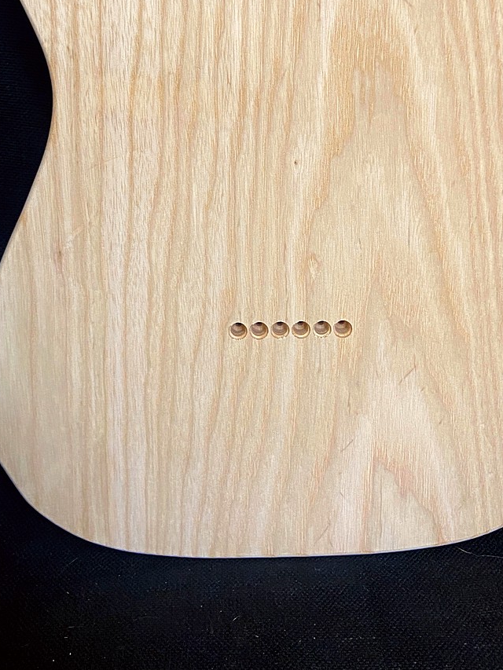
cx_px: 291
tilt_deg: -11.5
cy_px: 148
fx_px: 833
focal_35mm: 43
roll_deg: +1.8
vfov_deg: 42.2
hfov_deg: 33.5
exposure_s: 1/60
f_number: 1.8
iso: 125
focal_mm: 4.25
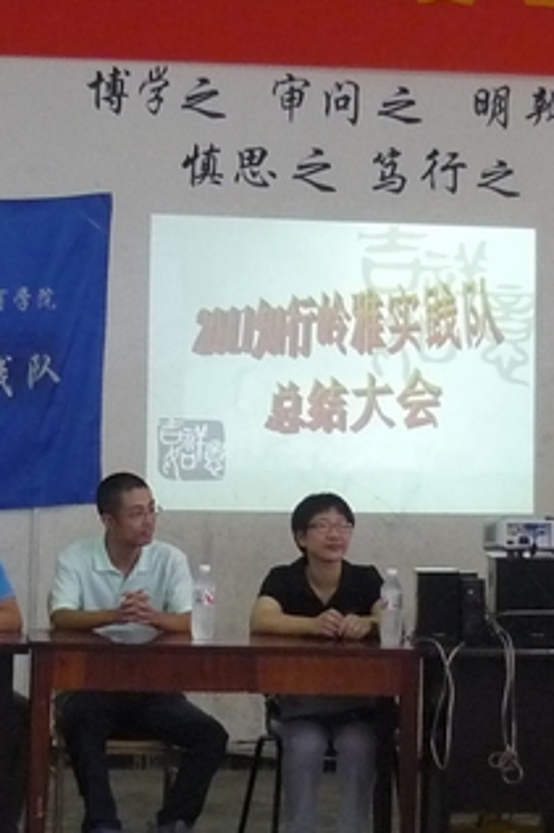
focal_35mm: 120
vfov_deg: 17.1
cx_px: 197
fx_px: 2773
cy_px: 373
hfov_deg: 11.4
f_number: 2.9
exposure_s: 1/20
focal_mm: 6.3
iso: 400
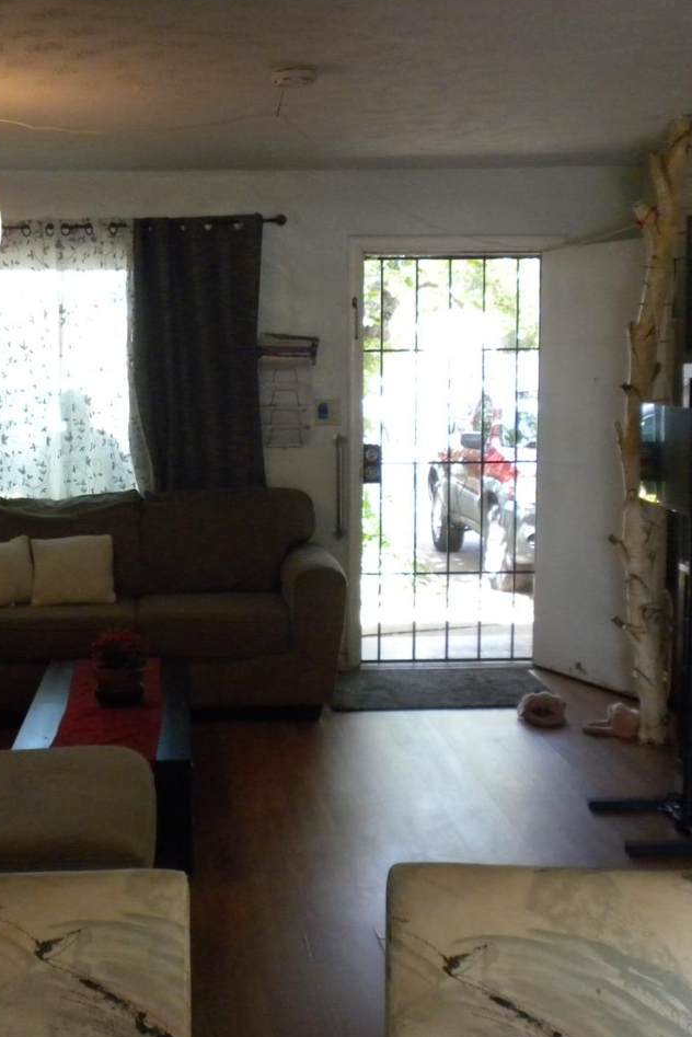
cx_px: 219
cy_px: 518
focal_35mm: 52
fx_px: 1498
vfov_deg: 38.2
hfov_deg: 25.8
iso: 400
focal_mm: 6.6
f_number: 3.5
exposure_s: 1/43.8
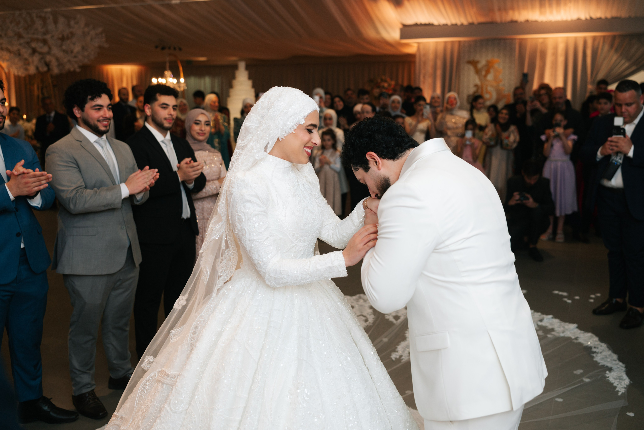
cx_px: 322
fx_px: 638
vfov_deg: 37.2
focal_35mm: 36
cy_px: 215
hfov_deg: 53.5
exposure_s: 1/200
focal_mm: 35
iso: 400
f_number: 2.8
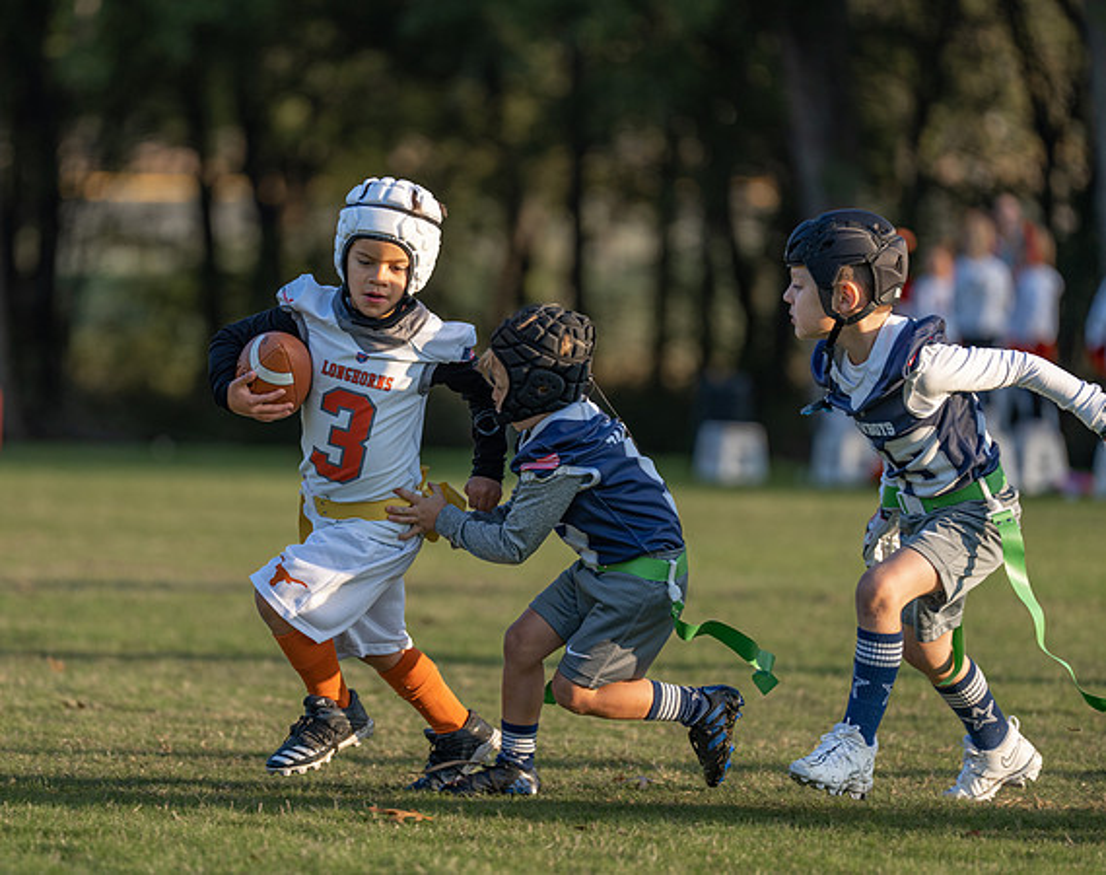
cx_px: 392
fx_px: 8406
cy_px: 476
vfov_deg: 6.0
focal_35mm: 258
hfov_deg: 7.5
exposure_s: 1/1000
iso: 125
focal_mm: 200
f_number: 2.8
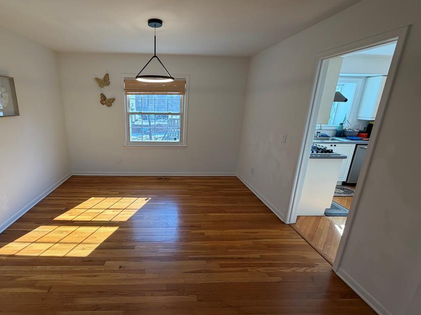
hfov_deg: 89.9
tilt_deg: -15.7
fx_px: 207
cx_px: 169
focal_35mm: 17
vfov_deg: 74.7
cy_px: 159
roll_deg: -1.0
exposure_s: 1/120
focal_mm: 2.22
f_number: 2.2
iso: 50
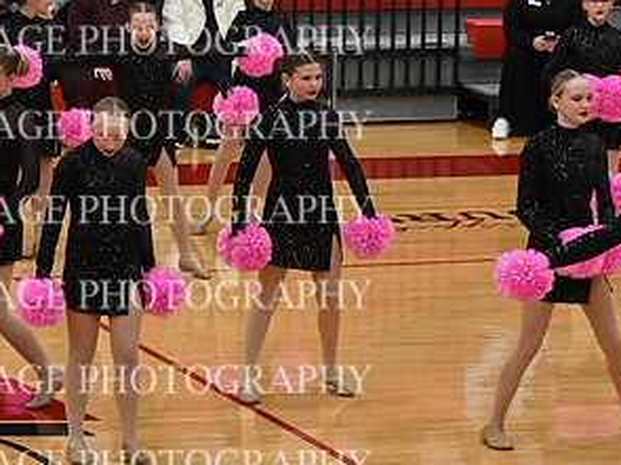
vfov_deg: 6.1
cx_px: 67
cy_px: 167
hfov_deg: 8.1
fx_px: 4376
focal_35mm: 244
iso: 6400
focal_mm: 86
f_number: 4
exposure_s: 1/400
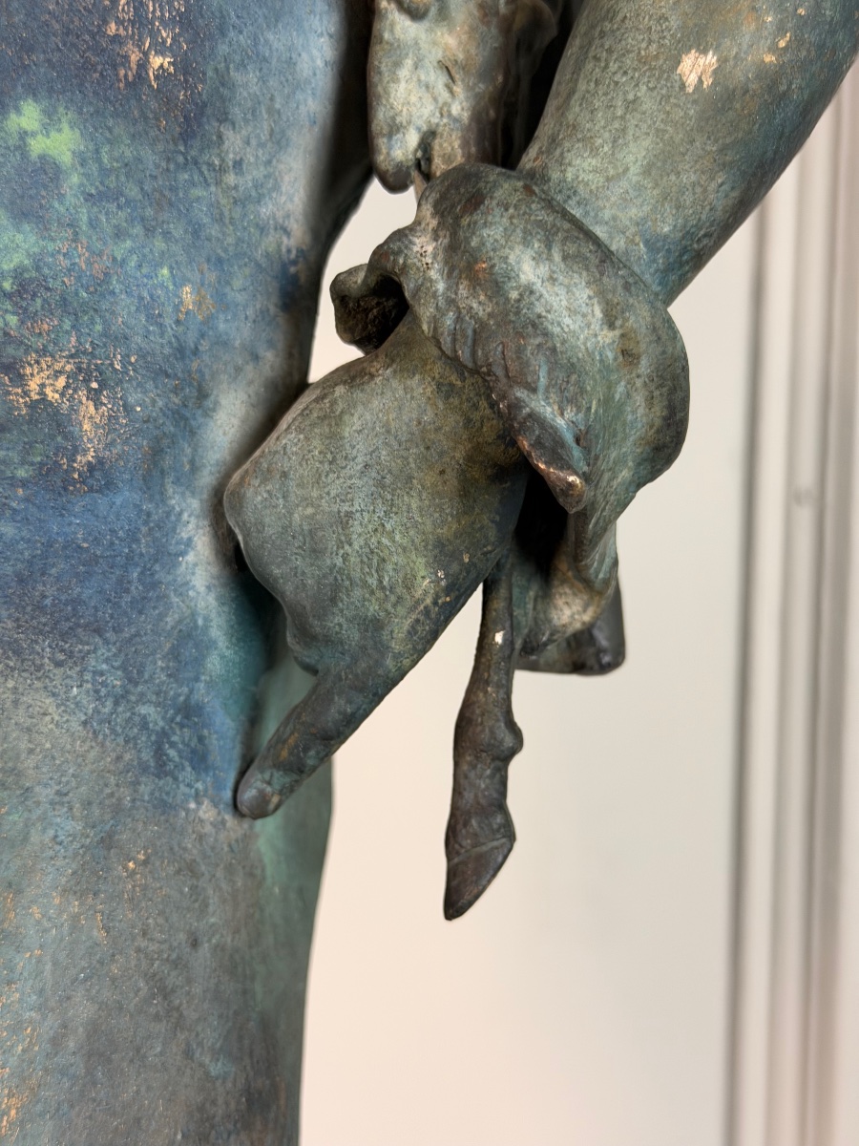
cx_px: 430
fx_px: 1588
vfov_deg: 39.7
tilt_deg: -1.8
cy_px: 573
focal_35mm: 48
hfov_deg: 30.3
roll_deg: -1.0
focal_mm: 6.76
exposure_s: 1/50
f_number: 1.78
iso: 160
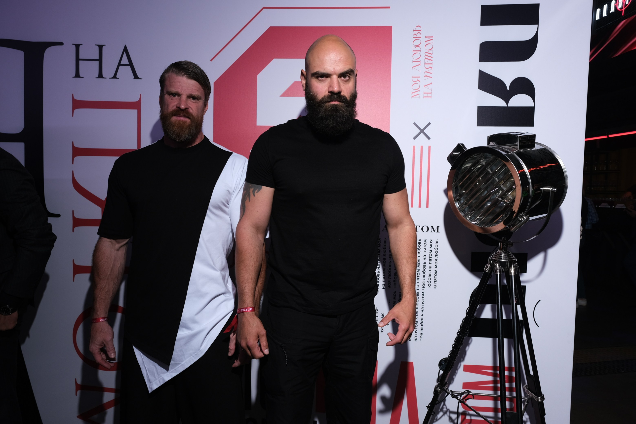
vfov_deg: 53.1
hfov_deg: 73.7
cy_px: 212
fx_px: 424
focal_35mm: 24
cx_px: 318
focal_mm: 16
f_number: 5.6
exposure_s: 1/125
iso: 400
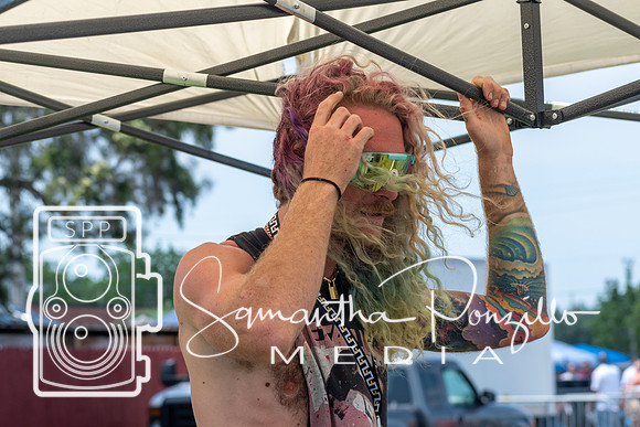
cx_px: 320
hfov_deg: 14.0
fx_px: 2614
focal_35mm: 147
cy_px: 214
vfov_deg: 9.3
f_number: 7.1
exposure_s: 1/800
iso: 200
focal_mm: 98
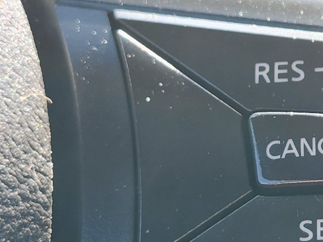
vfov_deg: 11.8
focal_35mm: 125
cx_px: 365
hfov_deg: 15.3
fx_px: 1166
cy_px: 221
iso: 80
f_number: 1.8
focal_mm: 5.54
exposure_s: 1/180
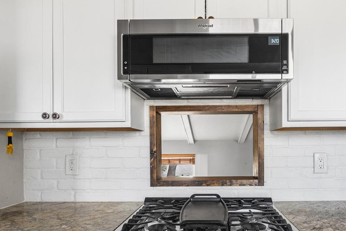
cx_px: 209
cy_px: 144
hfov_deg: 68.6
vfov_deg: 49.1
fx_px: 250
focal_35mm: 26
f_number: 8
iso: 200
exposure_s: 1/30
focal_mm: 16
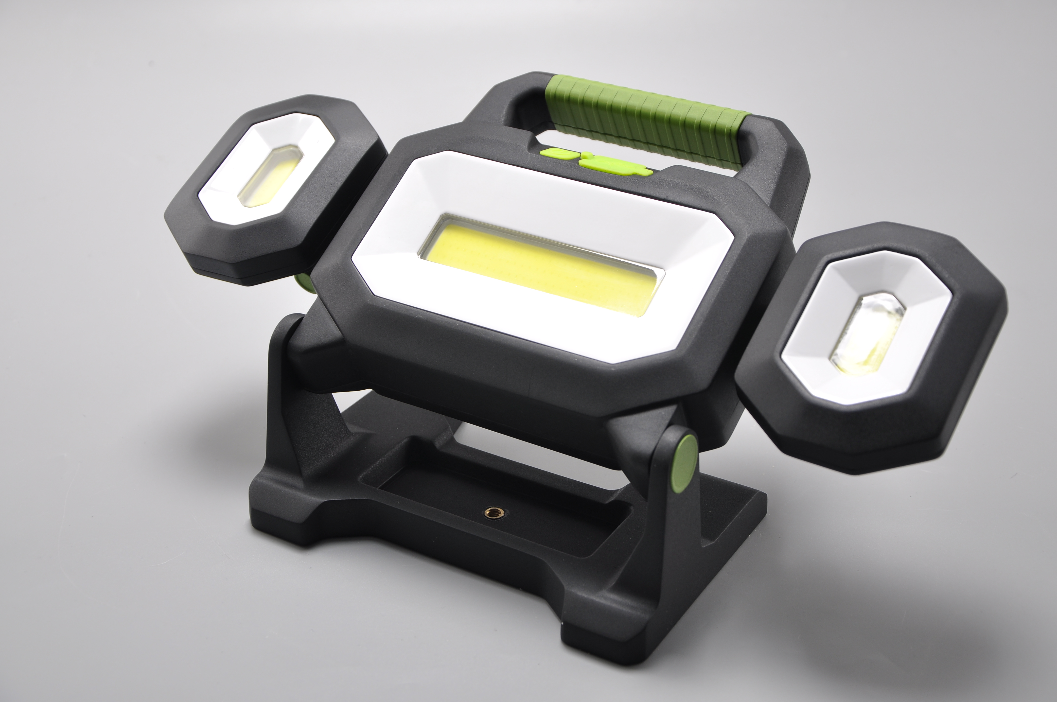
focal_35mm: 60
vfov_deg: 22.6
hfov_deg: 33.4
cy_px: 351
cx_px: 528
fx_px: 1760
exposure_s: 1/125
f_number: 4.5
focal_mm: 40
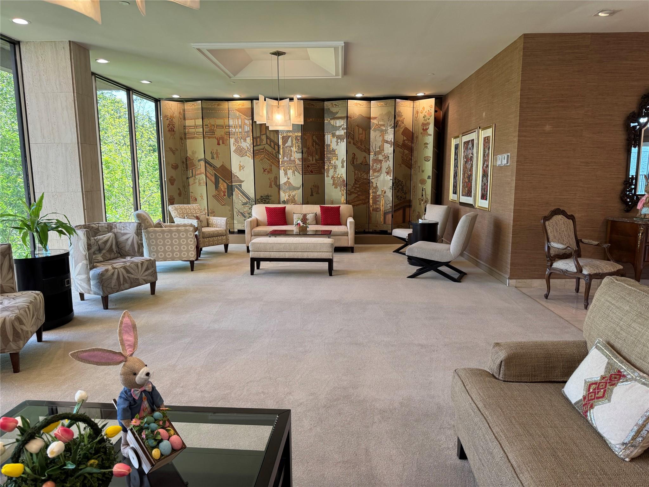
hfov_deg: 71.6
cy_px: 244
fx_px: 450
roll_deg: +0.2
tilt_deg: -8.8
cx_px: 324
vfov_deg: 56.8
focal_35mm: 24
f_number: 1.78
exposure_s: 1/120
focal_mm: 6.76
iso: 160
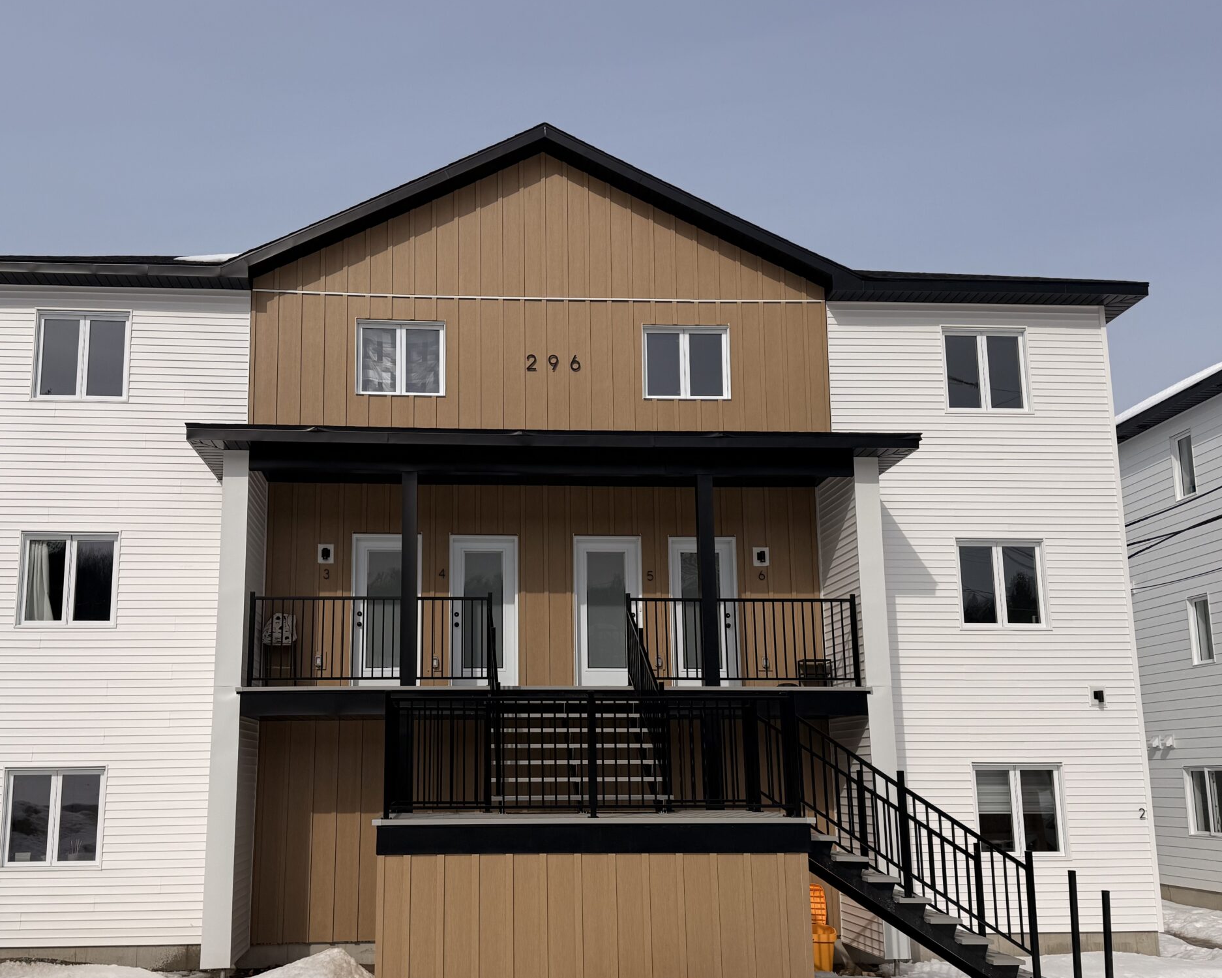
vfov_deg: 45.6
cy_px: 580
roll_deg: +0.4
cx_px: 528
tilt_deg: +9.9
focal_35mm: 32
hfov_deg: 55.5
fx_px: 1157
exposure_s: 1/14286
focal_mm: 6.76
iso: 64
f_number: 1.78
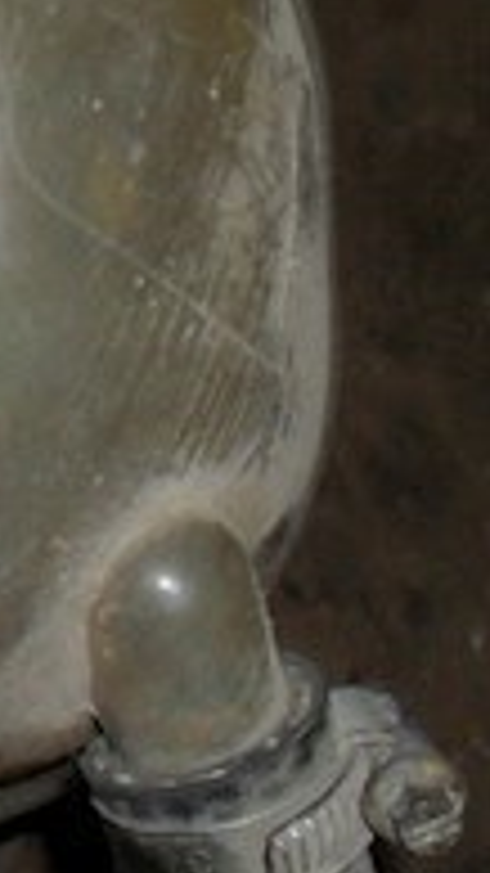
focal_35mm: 126
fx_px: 2913
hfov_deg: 8.7
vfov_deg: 16.9
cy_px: 198
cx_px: -724
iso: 200
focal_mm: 6.3
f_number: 3.2
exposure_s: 1/45
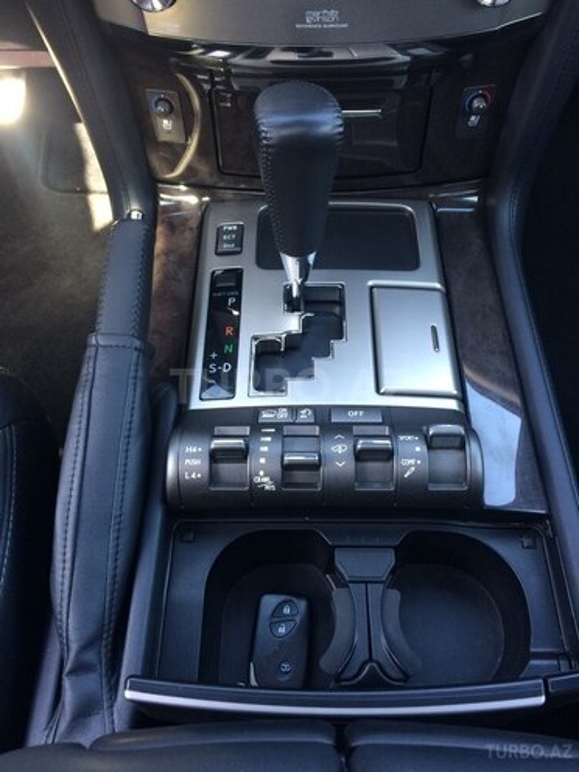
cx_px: 290
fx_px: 647
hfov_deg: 48.2
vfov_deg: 61.7
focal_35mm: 29
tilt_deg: -59.7
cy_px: 386
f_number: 2.2
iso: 40
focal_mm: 4.15
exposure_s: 1/33
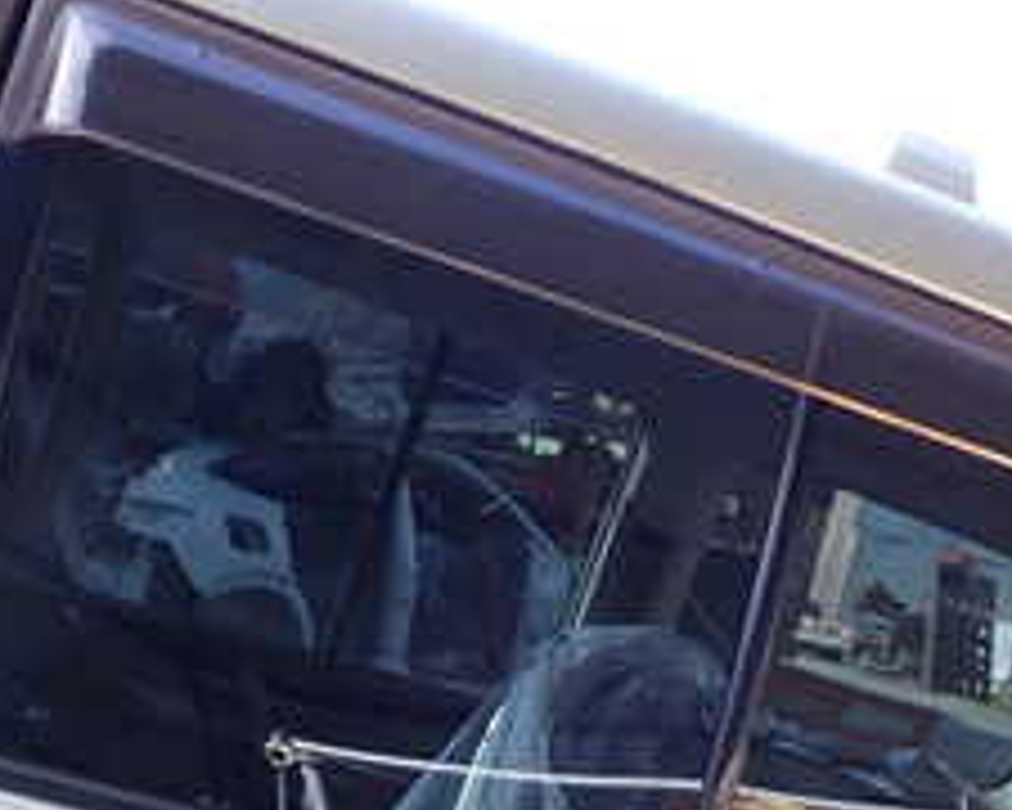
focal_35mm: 78
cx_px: 463
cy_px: 999
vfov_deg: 18.5
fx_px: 2336
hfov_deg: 24.4
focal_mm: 5.4
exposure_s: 1/100
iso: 100
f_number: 3.2
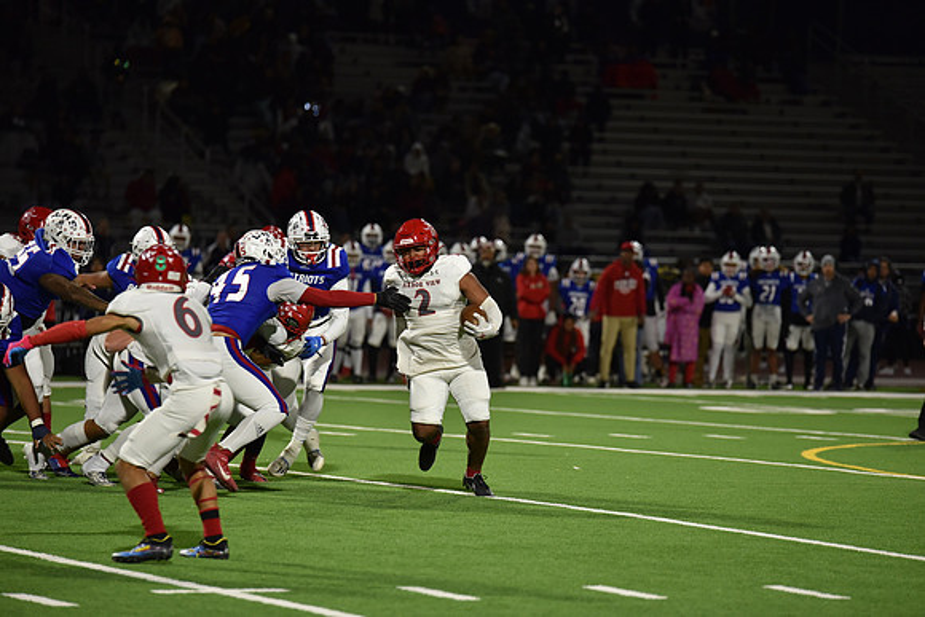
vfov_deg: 7.2
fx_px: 4883
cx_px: 462
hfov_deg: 10.8
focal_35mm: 190
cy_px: 308
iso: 1600
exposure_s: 1/500
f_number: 2.8
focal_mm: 190
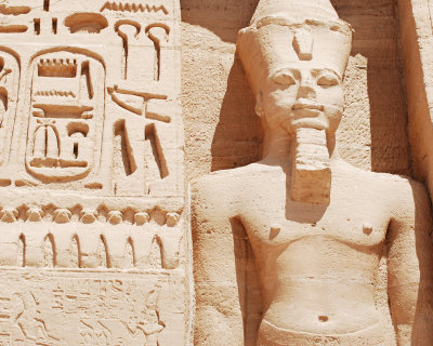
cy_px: 135
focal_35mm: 119
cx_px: 236
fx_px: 1521
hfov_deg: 16.2
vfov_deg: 13.0
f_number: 8
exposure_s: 1/250
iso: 100
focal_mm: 55
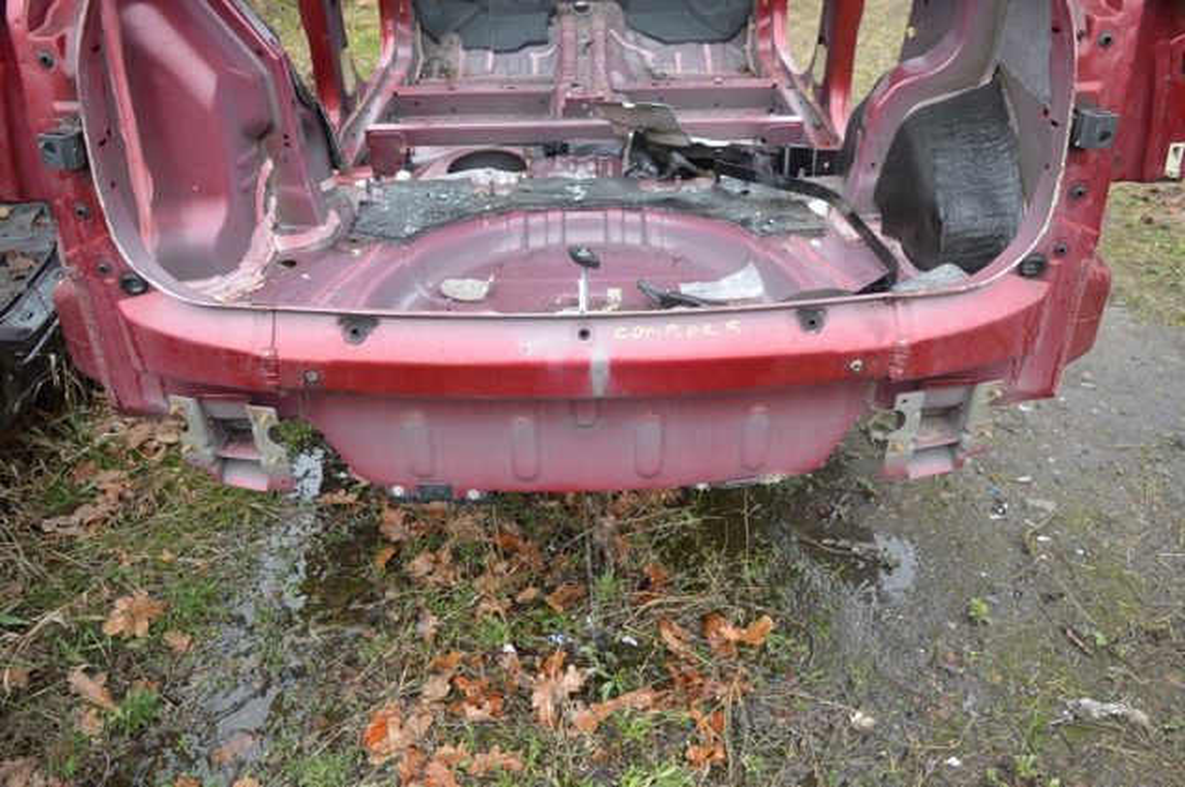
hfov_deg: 62.0
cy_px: 394
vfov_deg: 43.5
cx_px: 592
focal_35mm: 30
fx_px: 986
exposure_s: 1/40
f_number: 3.5
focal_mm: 20
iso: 400
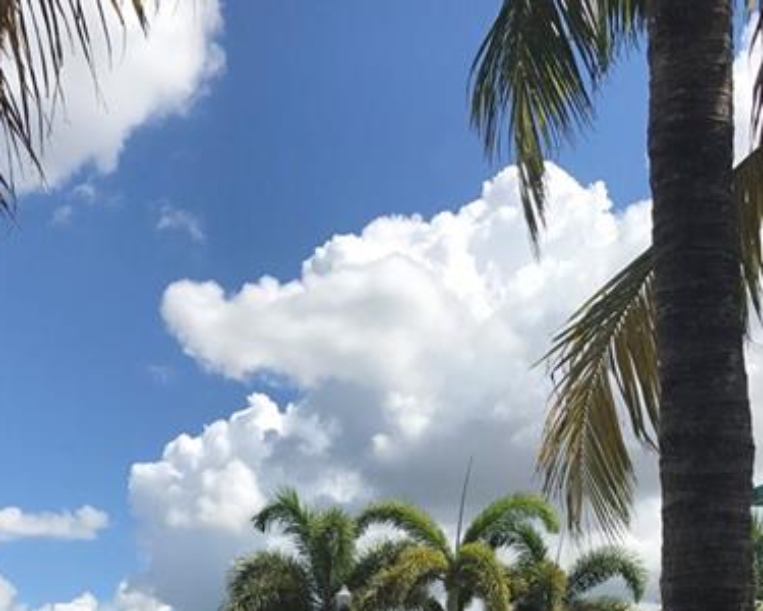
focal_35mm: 56
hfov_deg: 33.5
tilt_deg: +1.6
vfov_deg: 24.6
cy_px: 733
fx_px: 1265
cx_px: 332
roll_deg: +2.4
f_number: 1.8
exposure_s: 1/3195
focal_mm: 3.99
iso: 20
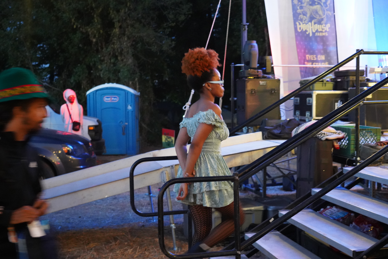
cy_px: 130
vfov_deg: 31.2
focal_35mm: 43
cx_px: 194
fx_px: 463
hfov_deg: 45.4
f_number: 4
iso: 12800
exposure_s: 1/15
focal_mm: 43
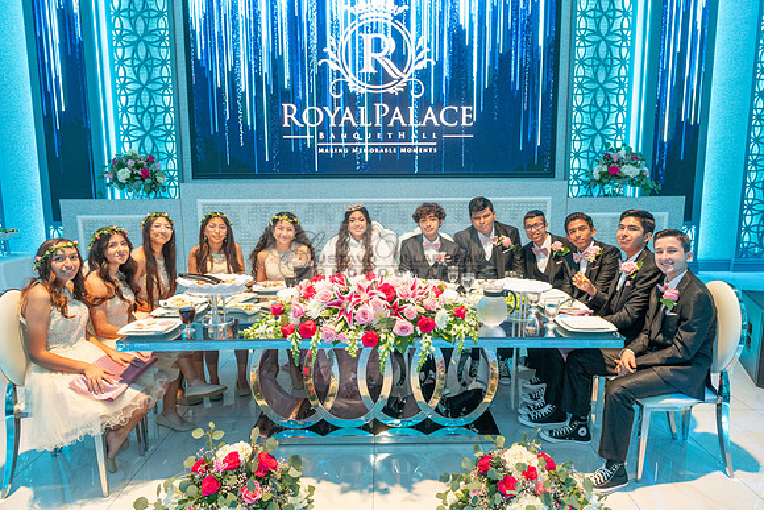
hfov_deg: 71.6
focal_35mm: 25
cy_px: 255
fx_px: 529
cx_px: 390
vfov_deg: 51.4
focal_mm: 24
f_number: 4.5
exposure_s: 1/125
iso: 1600
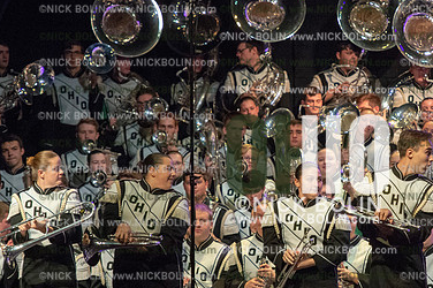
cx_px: 307
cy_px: 169
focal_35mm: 355
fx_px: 4266
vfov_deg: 3.9
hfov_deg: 5.8
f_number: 5.6
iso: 8000
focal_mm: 230
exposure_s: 1/400
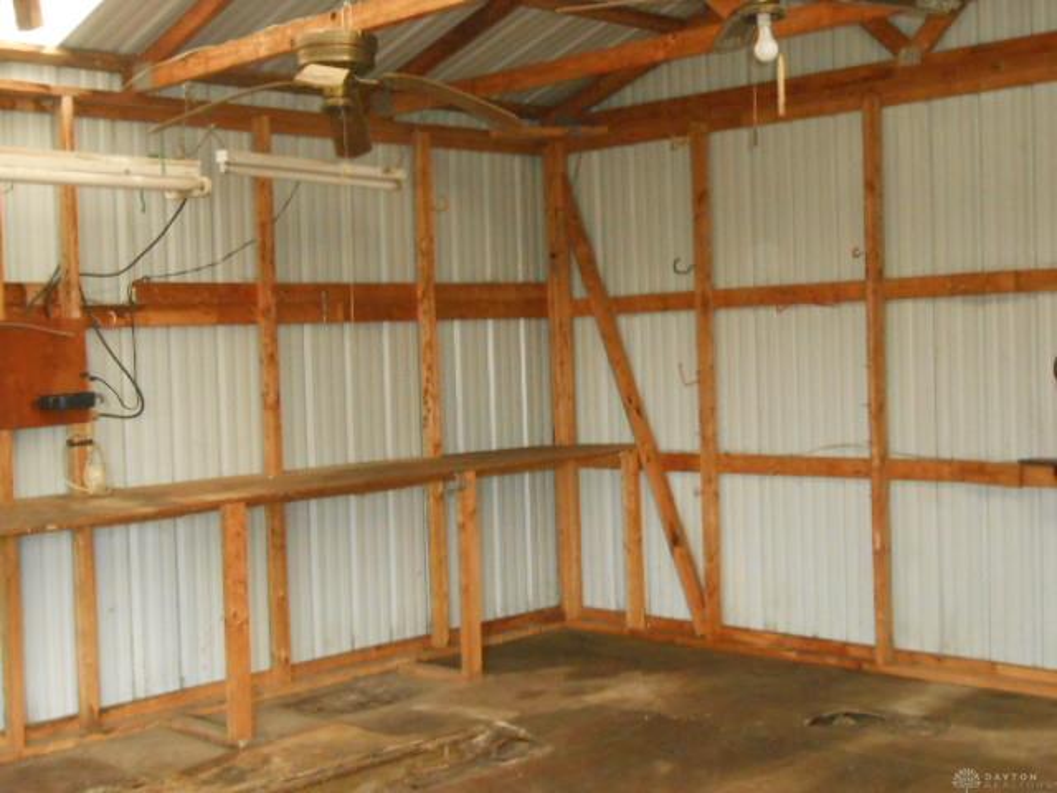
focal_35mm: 49
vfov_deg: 29.7
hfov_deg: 38.9
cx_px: 528
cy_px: 396
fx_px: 1496
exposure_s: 1/60
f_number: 4.8
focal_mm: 8.8
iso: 1000
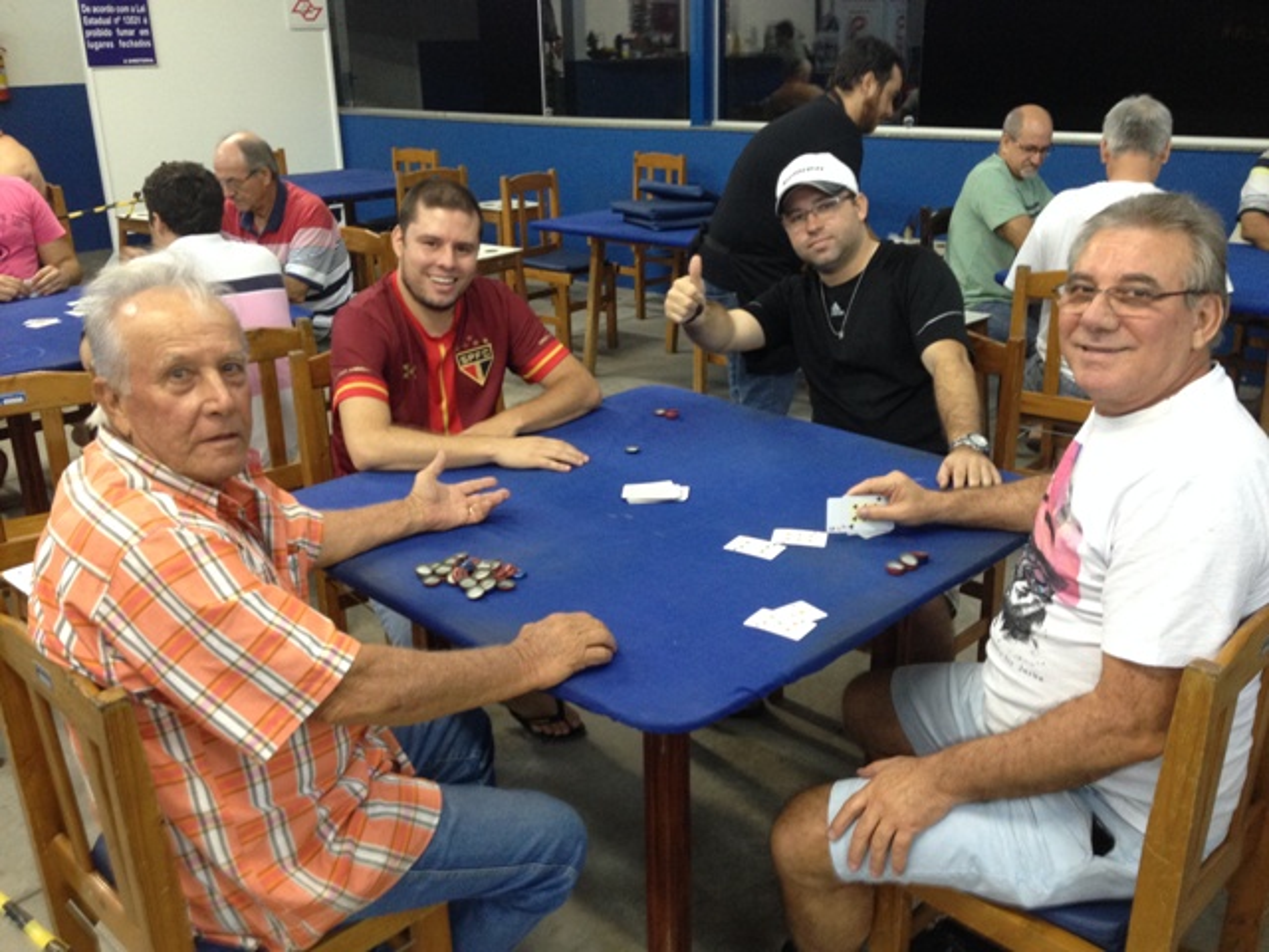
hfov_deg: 52.6
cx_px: 634
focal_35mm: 35
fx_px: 1283
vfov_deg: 40.7
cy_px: 476
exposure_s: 1/20
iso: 160
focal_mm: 4.28
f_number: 2.4
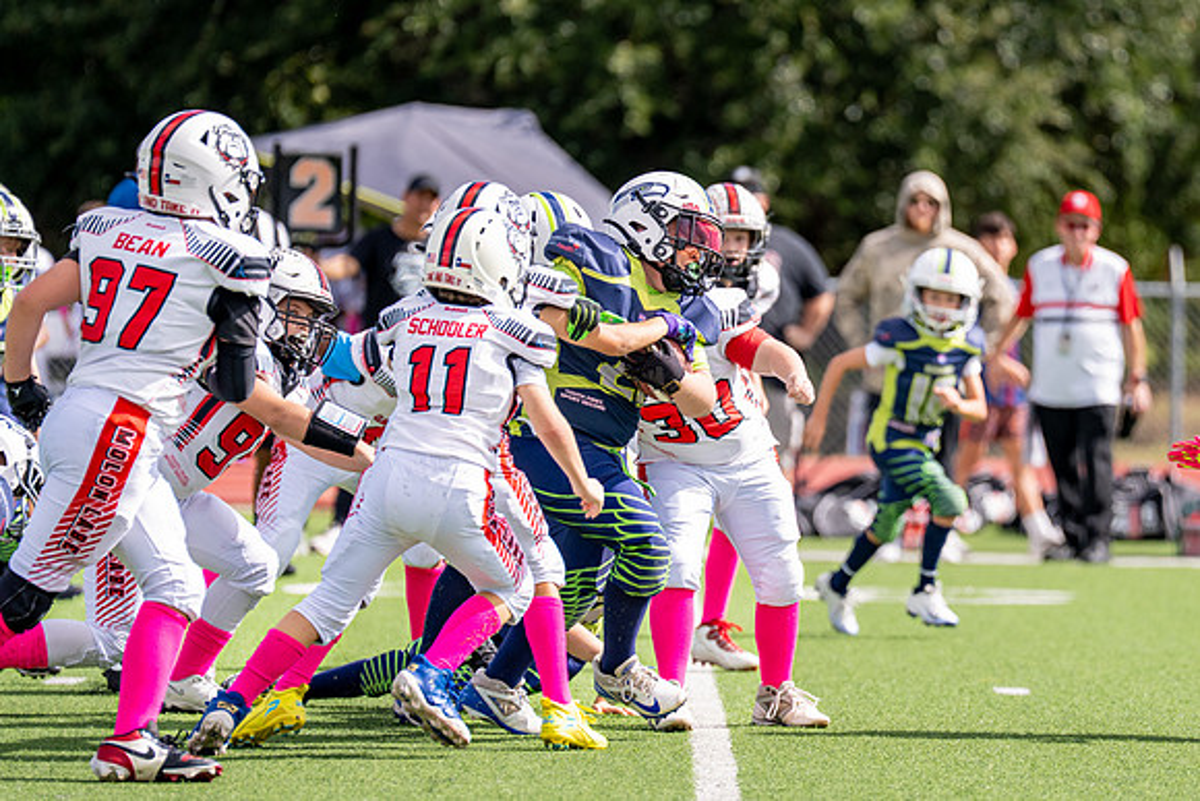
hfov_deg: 6.3
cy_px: 407
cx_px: 802
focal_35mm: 328
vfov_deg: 4.2
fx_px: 10924
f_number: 2.8
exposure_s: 1/3200
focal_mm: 200
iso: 250
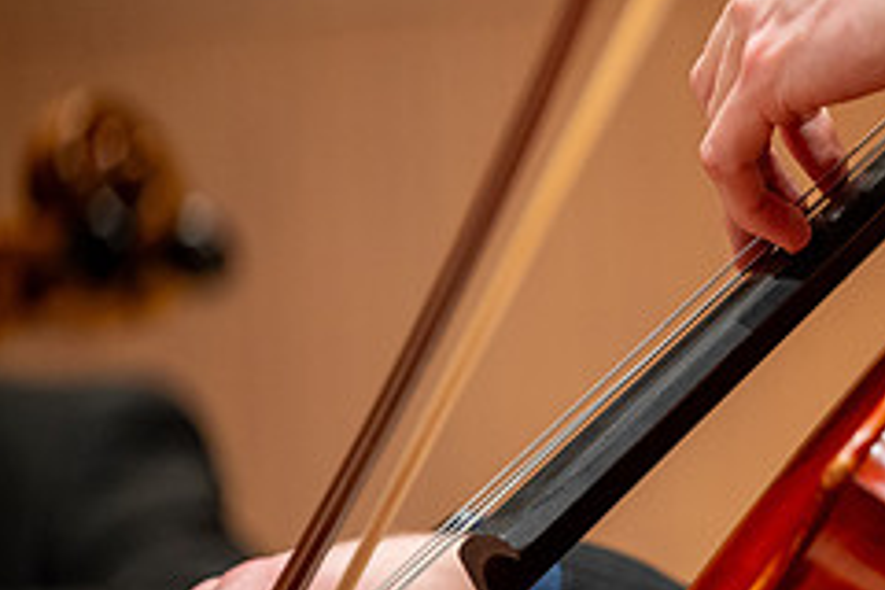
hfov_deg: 5.0
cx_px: 1058
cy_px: 341
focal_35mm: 410
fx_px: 10078
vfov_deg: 3.4
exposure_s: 1/200
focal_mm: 170
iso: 1000
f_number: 2.8
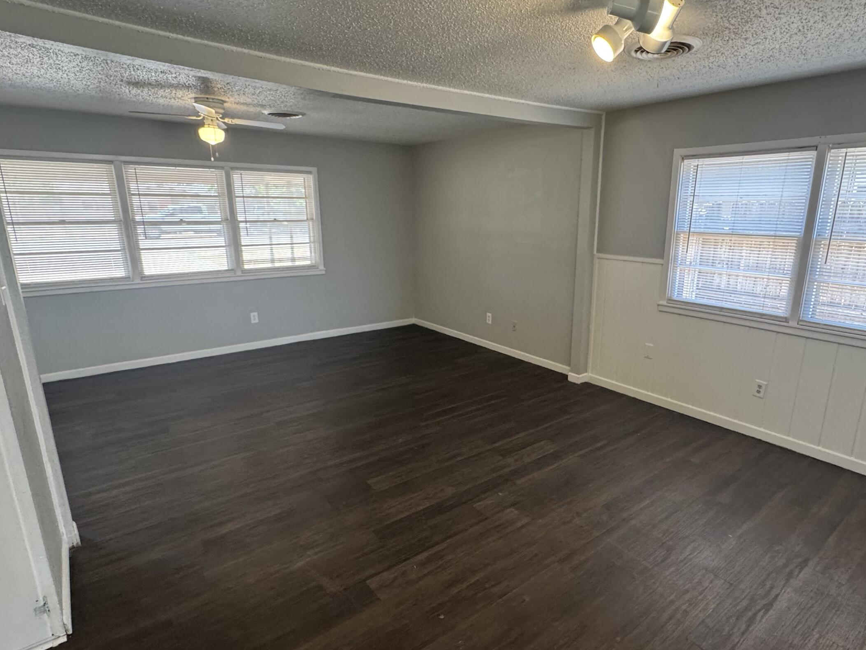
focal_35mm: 20
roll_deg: -1.2
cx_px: 473
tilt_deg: -15.0
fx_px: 500
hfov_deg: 81.5
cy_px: 335
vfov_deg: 66.0
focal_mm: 2.22
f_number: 2.2
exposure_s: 1/120
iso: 250
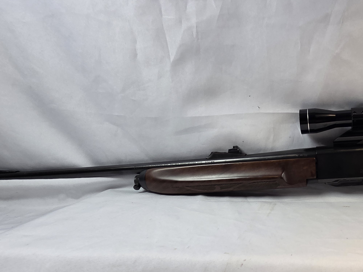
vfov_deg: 52.0
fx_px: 273
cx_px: 320
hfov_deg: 58.6
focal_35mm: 26
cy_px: 183
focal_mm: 2.2
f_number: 2.2
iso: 50
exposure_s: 1/285
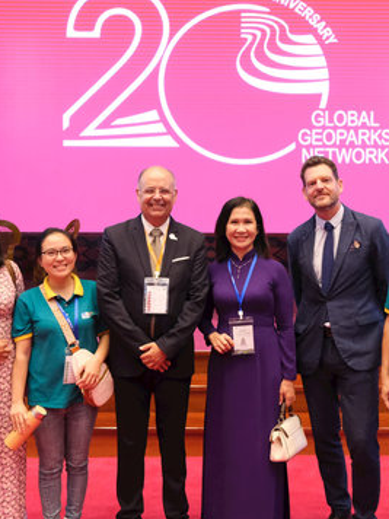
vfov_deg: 52.6
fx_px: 524
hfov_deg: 40.6
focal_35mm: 35
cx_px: 223
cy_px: 261
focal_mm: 16
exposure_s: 1/100
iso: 4000
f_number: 4
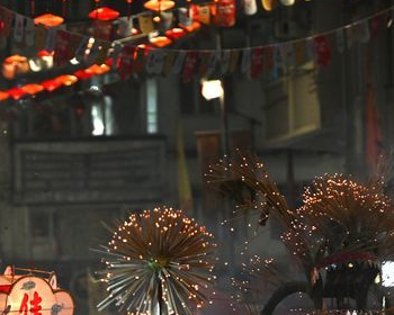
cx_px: 143
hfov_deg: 4.9
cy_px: 305
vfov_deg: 3.9
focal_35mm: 398
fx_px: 4641
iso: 1600
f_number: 2.8
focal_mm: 145
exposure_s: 1/160
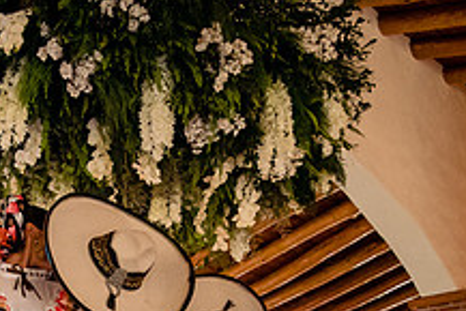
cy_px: 374
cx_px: 97
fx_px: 829
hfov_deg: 30.7
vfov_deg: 20.0
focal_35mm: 64
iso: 5000
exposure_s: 1/250
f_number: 4
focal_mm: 24
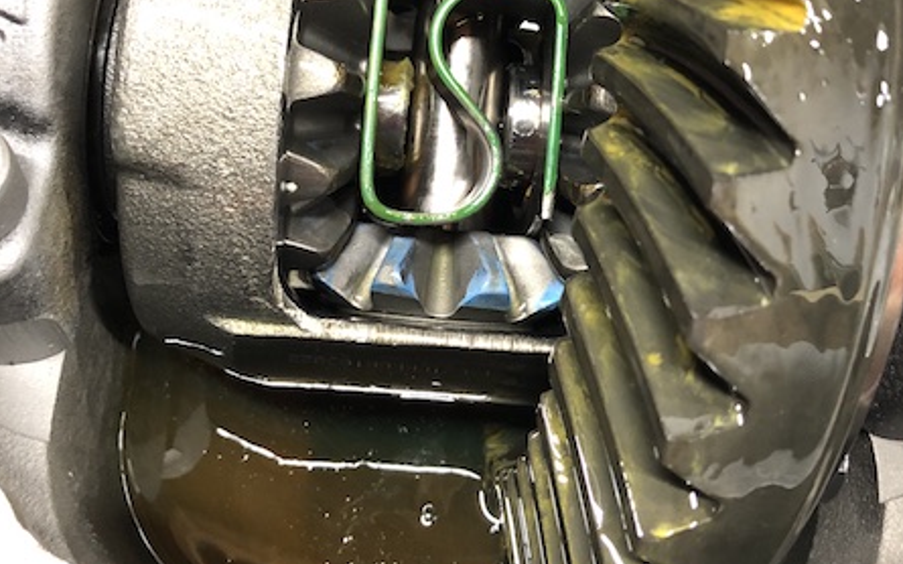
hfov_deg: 49.3
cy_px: 164
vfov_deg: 31.6
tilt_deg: -61.4
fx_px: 984
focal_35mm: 40
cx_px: 448
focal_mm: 4
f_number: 1.8
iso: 80
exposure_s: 1/7
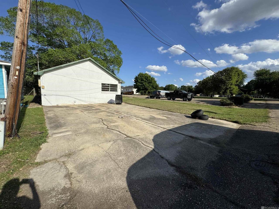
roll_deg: -1.9
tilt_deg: -5.6
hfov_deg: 102.1
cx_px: 140
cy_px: 104
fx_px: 113
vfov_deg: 85.7
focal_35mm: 14
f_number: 2.2
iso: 50
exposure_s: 1/3717
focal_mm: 2.22
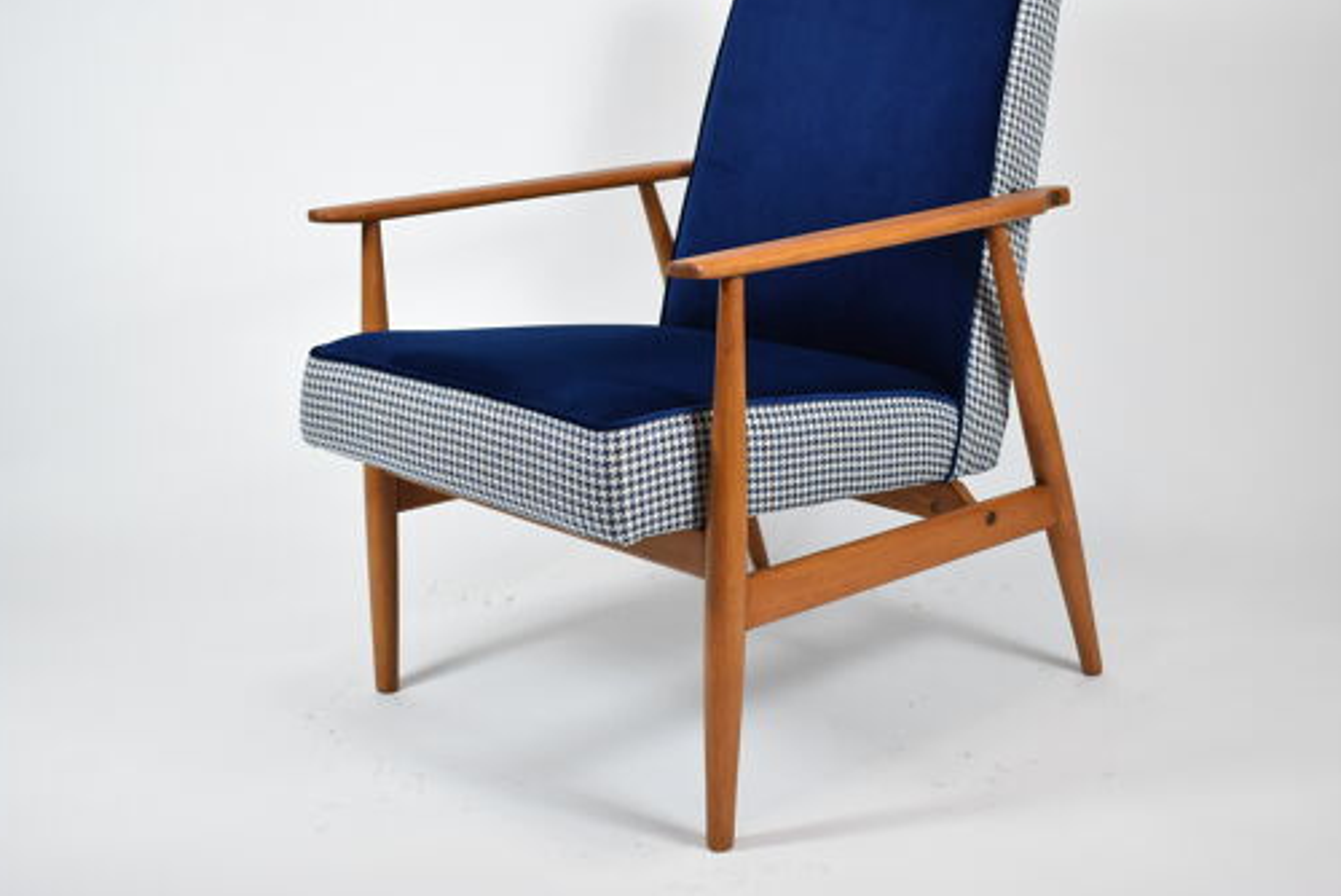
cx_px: 727
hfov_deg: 40.6
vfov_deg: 27.7
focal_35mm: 49
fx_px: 1811
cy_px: 366
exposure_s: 1/125
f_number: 5
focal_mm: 27
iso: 800
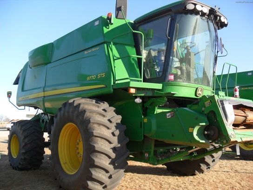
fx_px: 256
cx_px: 126
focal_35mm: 35
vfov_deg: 40.7
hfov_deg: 52.6
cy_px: 95
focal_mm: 6.3
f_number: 3
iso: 80
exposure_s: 1/500
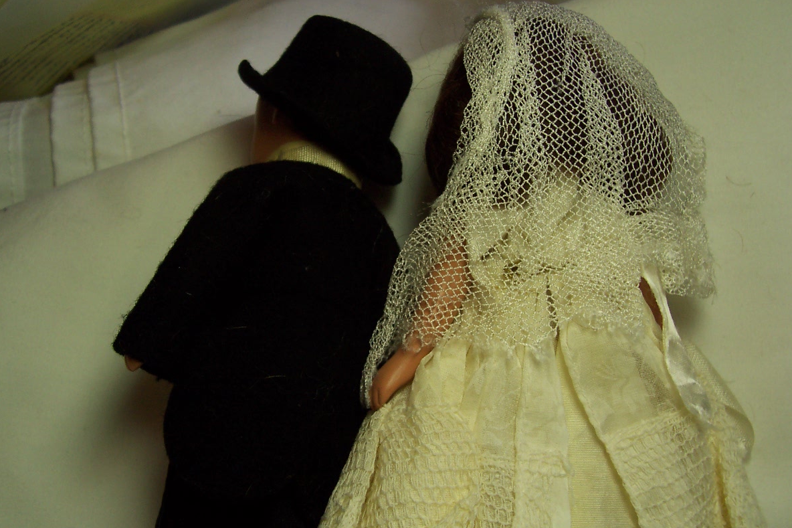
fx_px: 858
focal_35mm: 39
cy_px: 273
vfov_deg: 34.2
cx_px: 398
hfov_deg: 49.6
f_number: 2.8
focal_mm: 5.6
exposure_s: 1/250
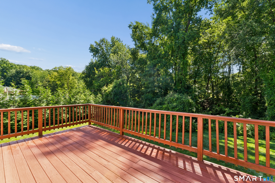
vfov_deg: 78.8
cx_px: 138
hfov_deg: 101.9
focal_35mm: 15
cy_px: 92
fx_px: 112
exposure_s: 1/5
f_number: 22
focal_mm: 14.6
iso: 100
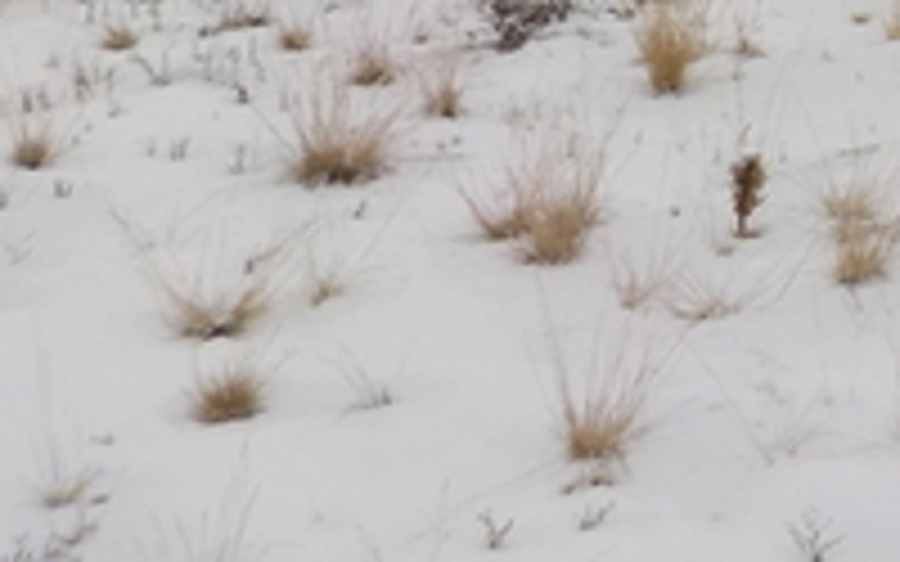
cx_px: 1174
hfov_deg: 18.9
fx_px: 2502
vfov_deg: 11.7
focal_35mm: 102
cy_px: -508
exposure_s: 1/250
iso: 125
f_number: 3.3
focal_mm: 4.1
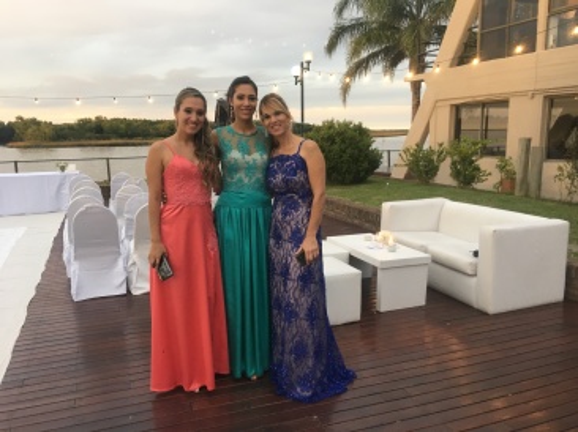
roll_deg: +0.4
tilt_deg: -9.4
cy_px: 216
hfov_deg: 61.7
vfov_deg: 48.2
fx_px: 484
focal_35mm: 29
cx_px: 289
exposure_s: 1/33
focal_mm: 4.15
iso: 50
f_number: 2.2
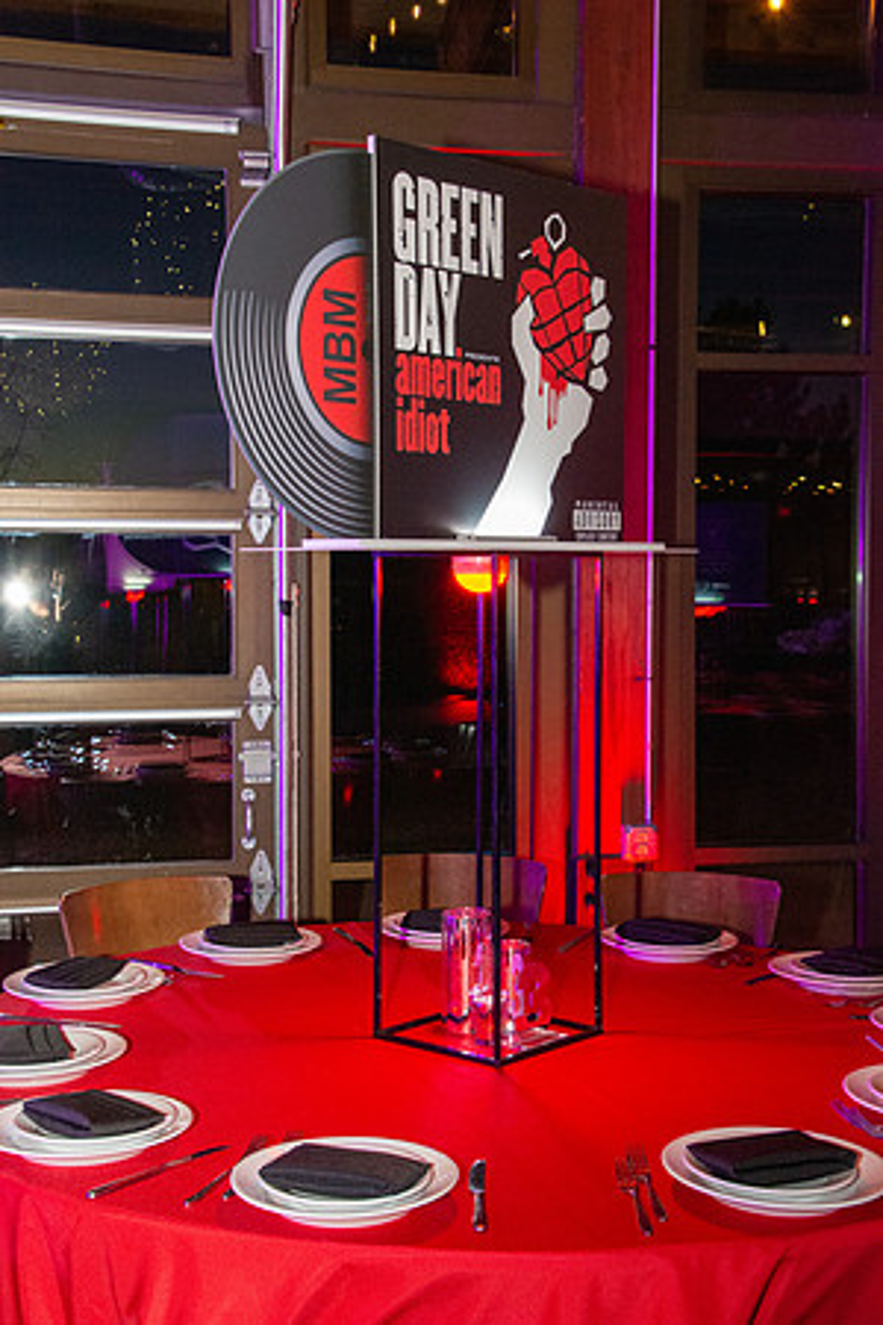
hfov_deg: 28.1
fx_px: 1766
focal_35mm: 48
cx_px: 442
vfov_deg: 41.1
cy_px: 662
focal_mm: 32
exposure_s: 1/40
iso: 4000
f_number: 8
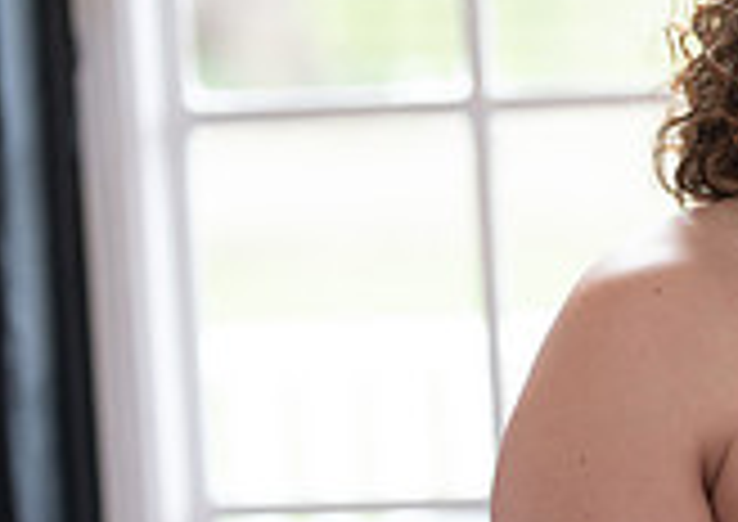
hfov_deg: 6.3
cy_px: 353
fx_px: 6518
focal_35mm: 312
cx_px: 1362
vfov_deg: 4.6
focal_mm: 85
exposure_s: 1/100
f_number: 2.2
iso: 500
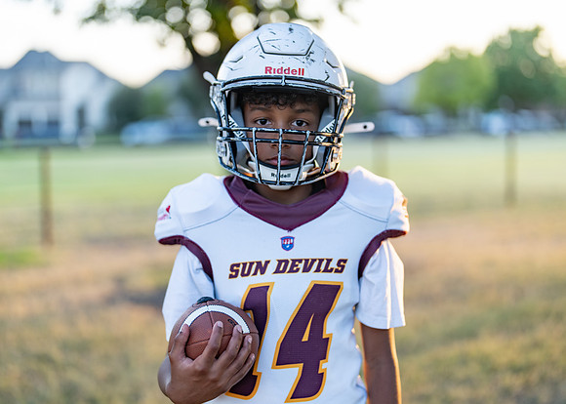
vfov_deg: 26.4
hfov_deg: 36.3
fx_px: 863
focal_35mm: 54
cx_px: 275
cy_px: 202
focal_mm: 50
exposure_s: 1/400
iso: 100
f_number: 1.2
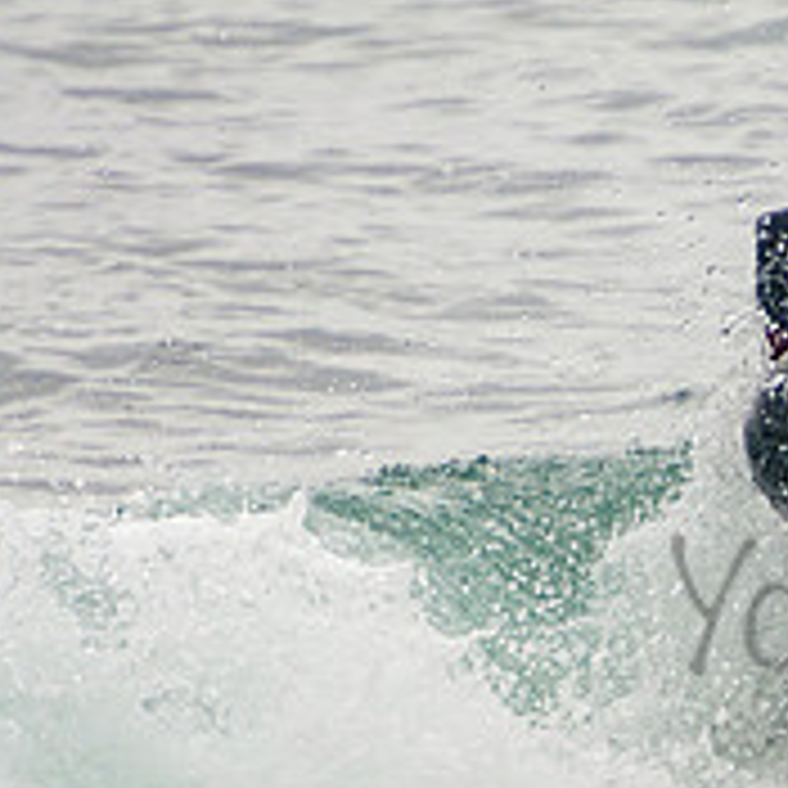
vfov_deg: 1.1
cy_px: 565
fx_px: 41439
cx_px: 1135
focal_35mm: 1609
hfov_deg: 1.1
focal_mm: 380
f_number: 5.6
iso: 320
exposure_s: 1/1250
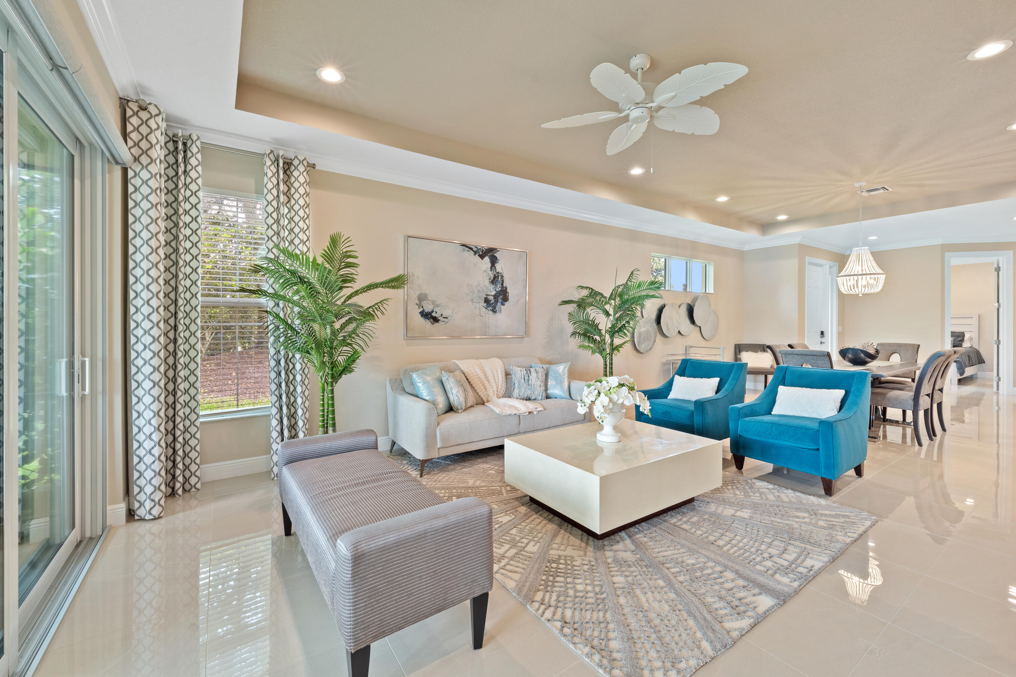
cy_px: 338
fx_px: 395
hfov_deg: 104.3
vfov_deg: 81.2
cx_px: 508
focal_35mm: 14
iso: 250
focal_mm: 14
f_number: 9
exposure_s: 1/2.5
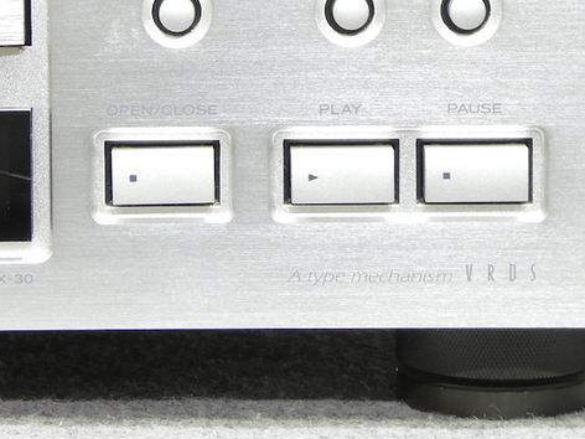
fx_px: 3093
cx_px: 140
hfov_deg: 10.8
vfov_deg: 8.1
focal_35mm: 183
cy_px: 68
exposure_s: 1/4
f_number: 4.9
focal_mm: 16.1
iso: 200
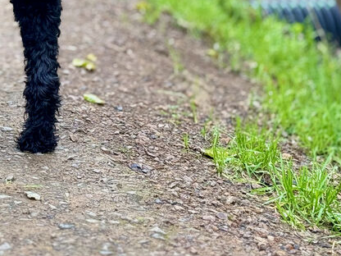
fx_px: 1310
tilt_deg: -9.3
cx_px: -46
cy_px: -57
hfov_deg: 14.4
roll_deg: +0.2
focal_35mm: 133
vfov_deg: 10.9
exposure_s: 1/121
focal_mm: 6.76
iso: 80
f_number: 1.78
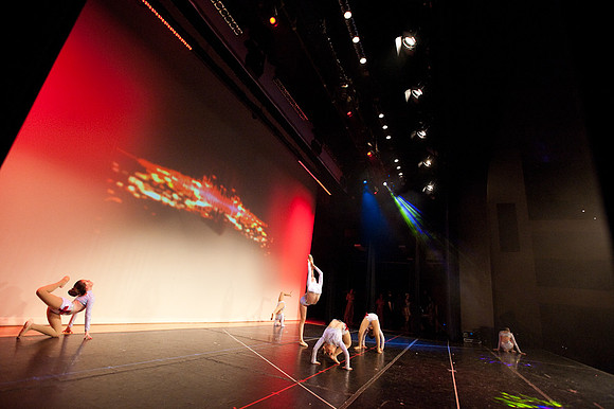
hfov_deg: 93.3
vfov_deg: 70.4
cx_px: 307
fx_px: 290
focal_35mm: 17
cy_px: 204
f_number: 4
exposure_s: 1/200
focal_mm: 17
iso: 3200
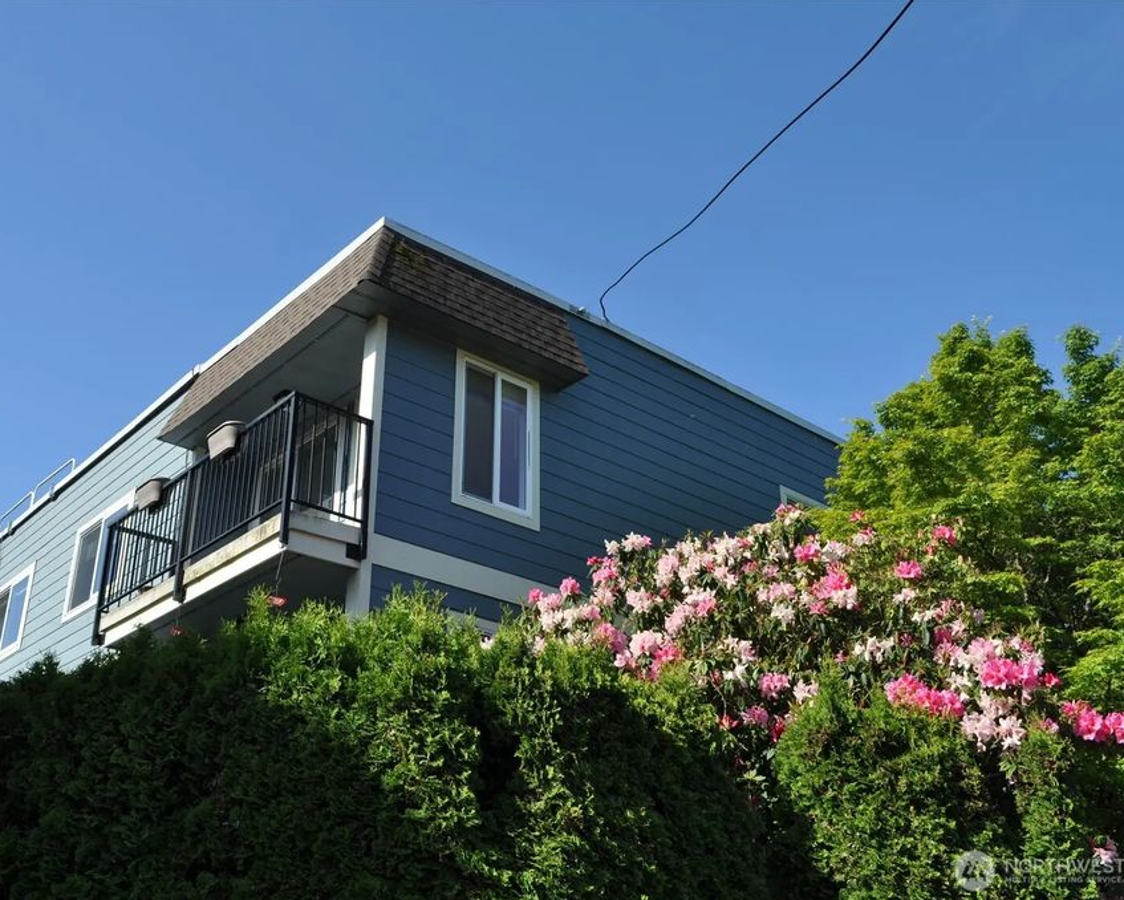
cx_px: 470
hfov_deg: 52.6
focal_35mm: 34
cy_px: 450
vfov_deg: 43.4
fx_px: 1131
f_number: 9
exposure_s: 1/320
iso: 200
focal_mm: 20
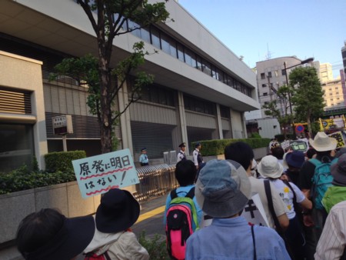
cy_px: 130
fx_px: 330
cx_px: 173
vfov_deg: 43.0
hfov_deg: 55.3
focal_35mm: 33
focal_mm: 4.12
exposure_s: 1/154
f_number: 2.4
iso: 50
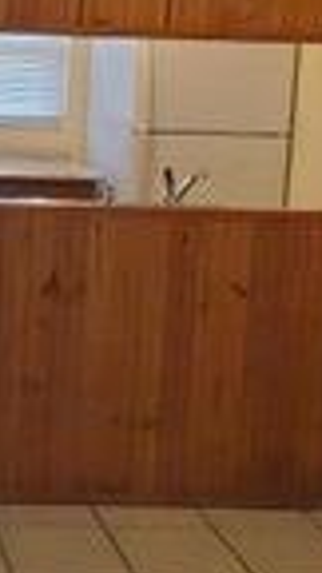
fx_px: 956
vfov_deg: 32.9
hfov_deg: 16.8
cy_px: 175
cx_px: -199
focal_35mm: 63
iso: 640
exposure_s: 1/59
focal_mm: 1.8
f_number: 2.2
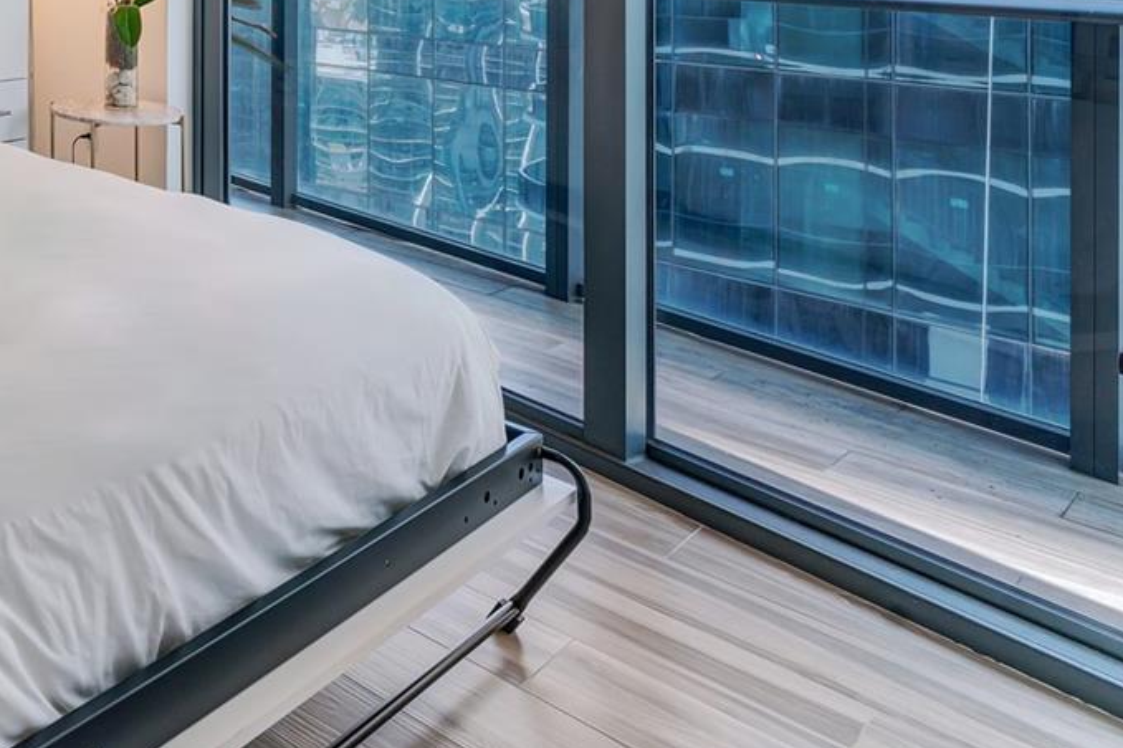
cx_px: -119
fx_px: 1029
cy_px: -98
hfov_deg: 43.8
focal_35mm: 33
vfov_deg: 34.0
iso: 250
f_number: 10
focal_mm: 14
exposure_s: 1/20
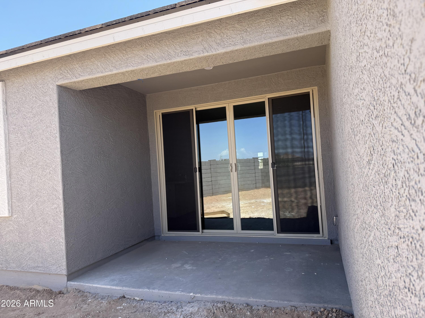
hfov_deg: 71.6
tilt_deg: +1.9
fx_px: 295
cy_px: 159
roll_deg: +3.5
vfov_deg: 56.8
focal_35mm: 24
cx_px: 212
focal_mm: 6.76
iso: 100
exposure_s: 1/1314
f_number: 1.78
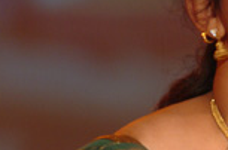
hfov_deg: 2.0
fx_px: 6503
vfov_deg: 1.3
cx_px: 282
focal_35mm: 1030
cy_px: 90
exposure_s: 1/60
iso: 400
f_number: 2.8
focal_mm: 175
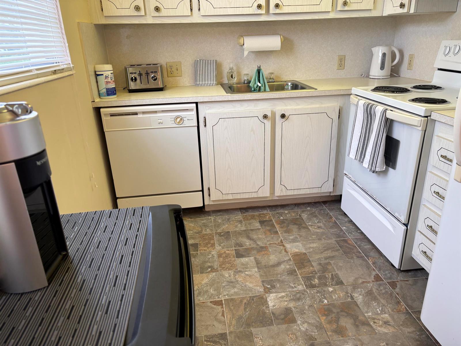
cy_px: 173
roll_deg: +2.8
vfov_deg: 53.1
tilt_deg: -20.7
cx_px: 230
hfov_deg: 67.3
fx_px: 346
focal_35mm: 26
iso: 64
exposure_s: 1/60
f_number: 1.6
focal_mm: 5.96
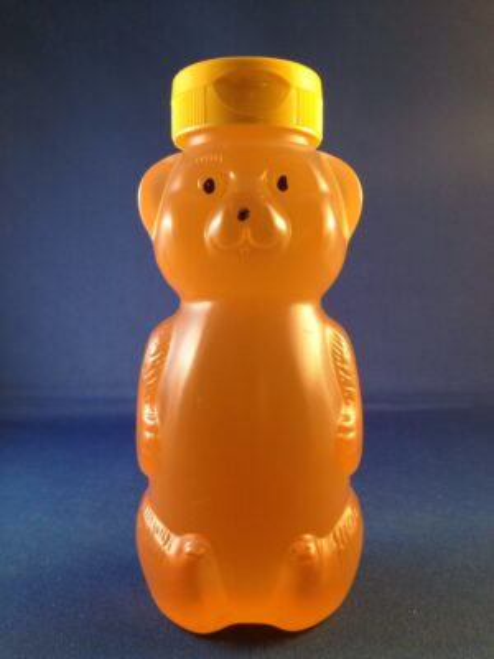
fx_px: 628
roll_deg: -0.7
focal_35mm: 33
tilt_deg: -4.1
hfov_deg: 42.9
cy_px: 330
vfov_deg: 55.4
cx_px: 247
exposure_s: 1/20
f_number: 2.4
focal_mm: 4.12
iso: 125
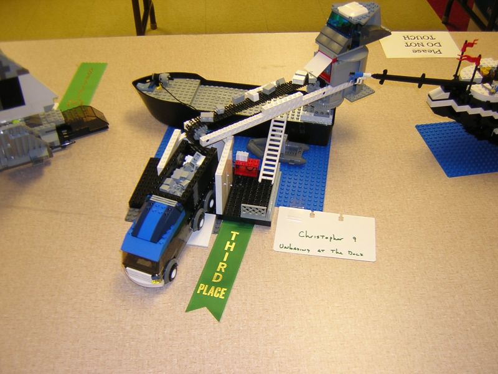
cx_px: 249
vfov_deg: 39.7
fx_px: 518
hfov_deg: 51.4
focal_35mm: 36
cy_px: 187
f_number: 2.6
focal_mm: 4.7
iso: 100
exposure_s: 1/30
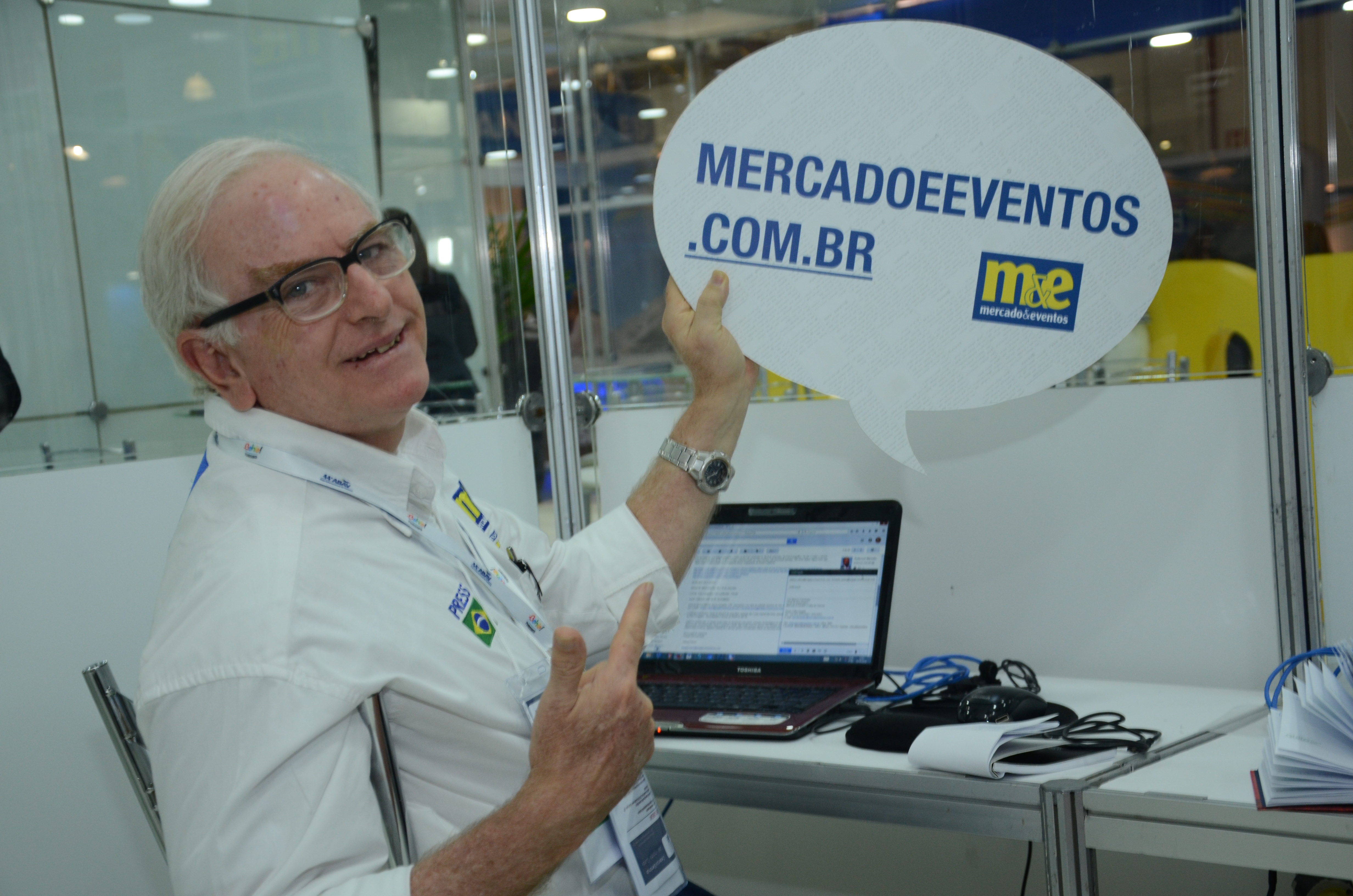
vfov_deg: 23.7
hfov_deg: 35.1
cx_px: 676
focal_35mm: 57
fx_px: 2138
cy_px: 448
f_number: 4.5
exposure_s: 1/80
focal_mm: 38
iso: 640
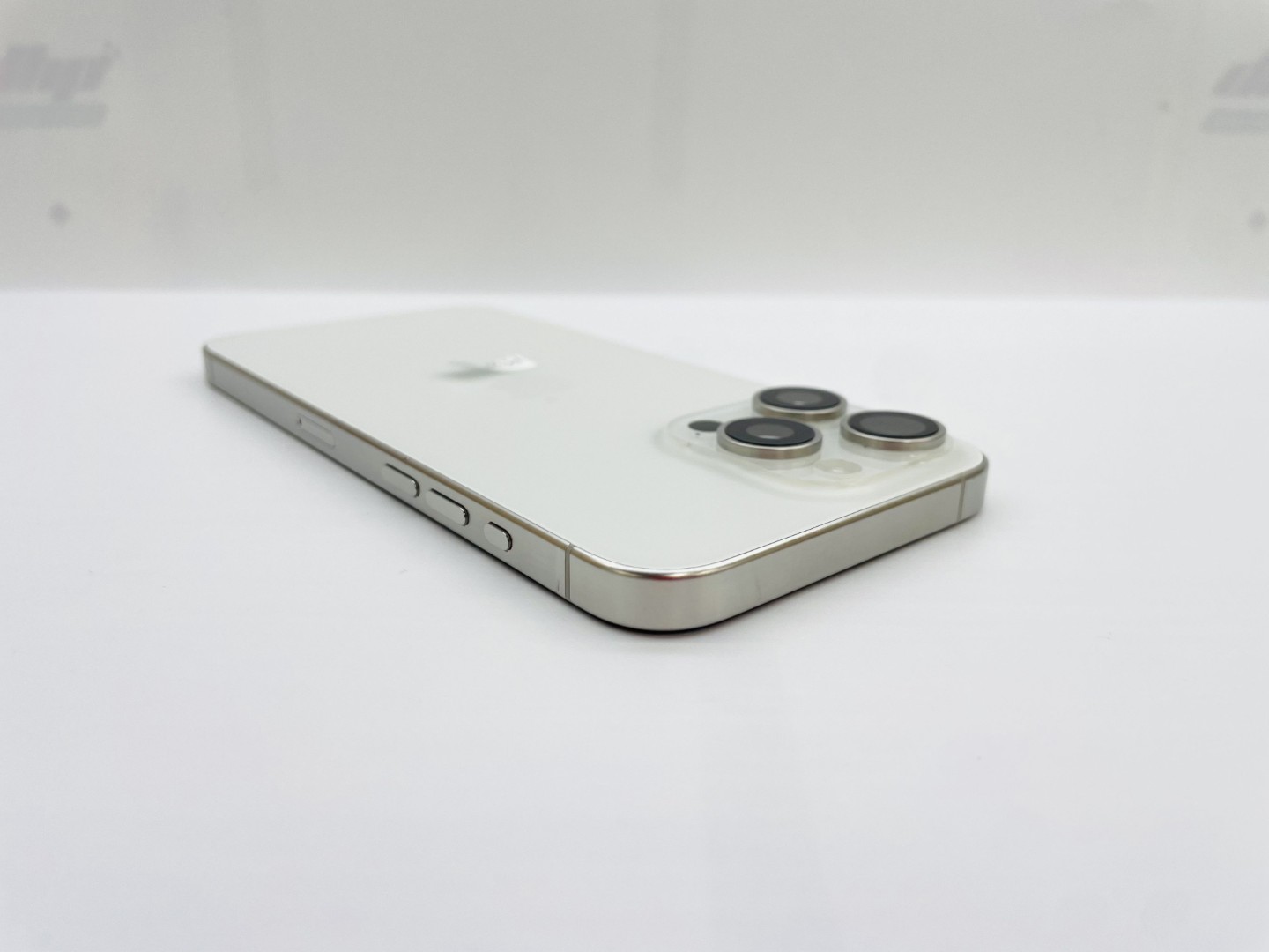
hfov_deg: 67.3
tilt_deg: -20.1
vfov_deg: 53.1
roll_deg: -0.7
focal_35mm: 26
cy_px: 476
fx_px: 953
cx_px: 634
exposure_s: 1/407
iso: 32
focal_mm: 4.2
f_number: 1.6
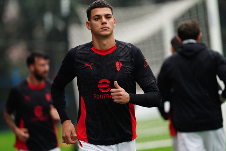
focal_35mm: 300
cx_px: 113
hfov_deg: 6.9
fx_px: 1883
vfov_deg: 4.6
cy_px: 76
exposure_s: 1/2000
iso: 2000
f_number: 2.8
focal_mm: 300
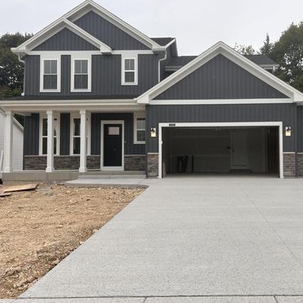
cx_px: 198
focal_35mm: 31
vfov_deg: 52.5
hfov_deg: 51.7
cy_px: 151
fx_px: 307
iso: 50
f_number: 1.5
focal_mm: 5.7
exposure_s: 1/753
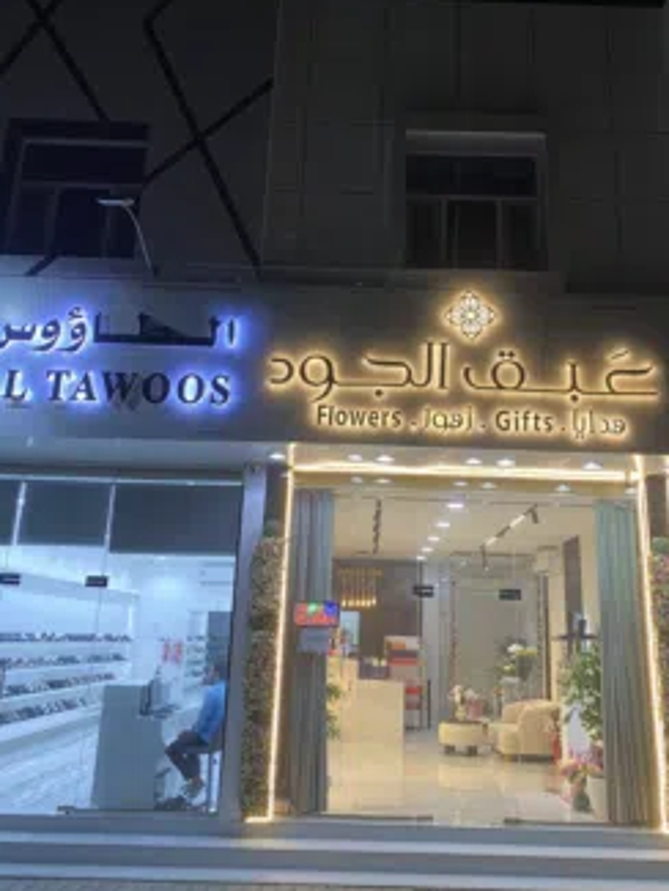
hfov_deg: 44.1
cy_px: 381
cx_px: 378
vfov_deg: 56.6
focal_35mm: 32
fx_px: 824
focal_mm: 4.25
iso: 80
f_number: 1.8
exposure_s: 1/50
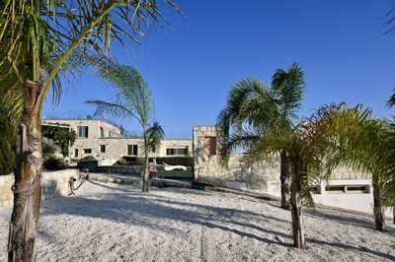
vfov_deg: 53.1
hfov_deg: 73.8
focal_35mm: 24
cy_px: 131
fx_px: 263
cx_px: 198
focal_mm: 24
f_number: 10
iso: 200
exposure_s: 1/400
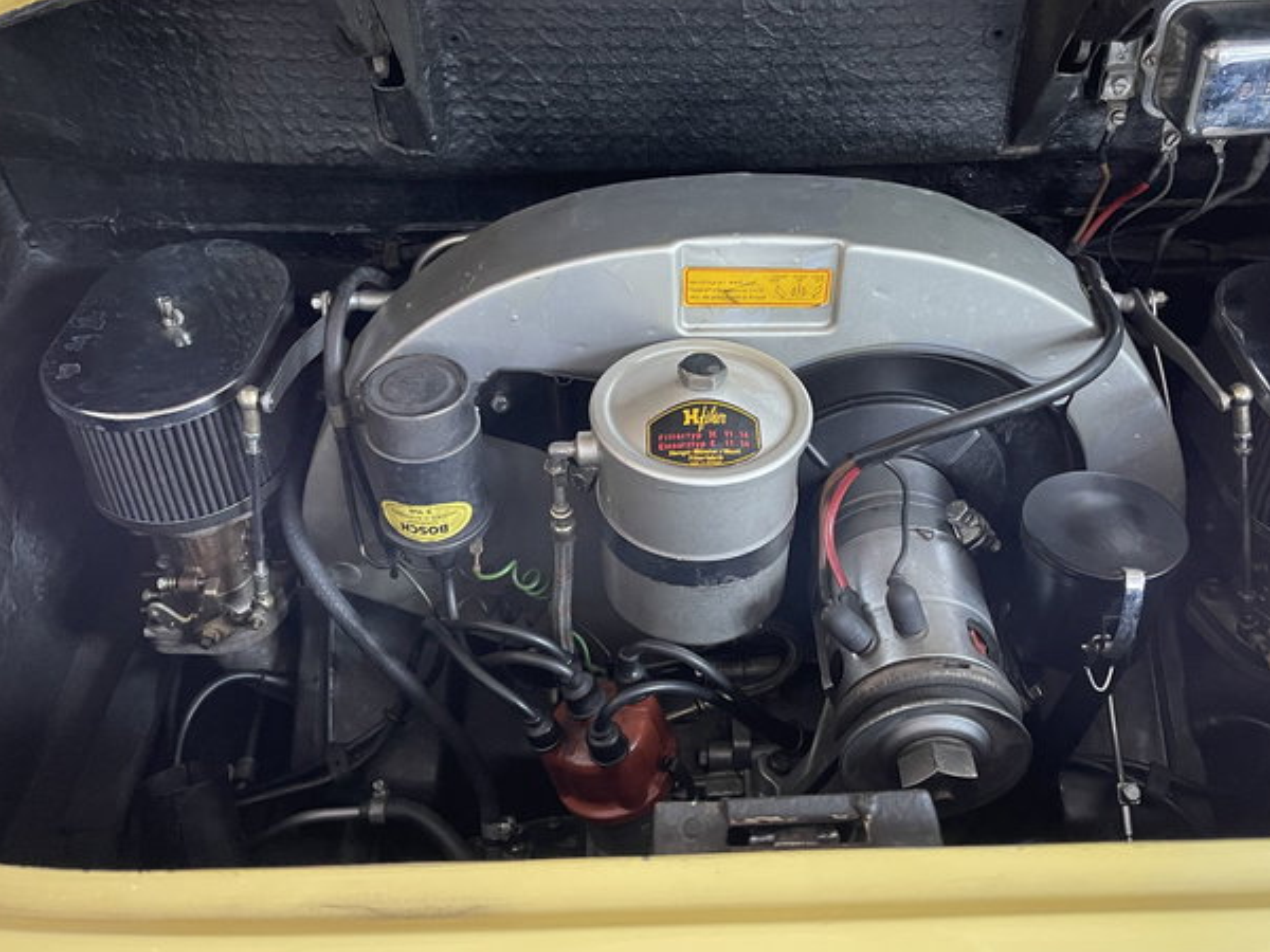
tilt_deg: -41.6
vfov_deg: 44.1
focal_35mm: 32
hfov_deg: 56.7
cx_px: 692
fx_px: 1174
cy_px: 417
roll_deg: +1.8
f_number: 1.6
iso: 500
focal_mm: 5.1
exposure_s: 1/60
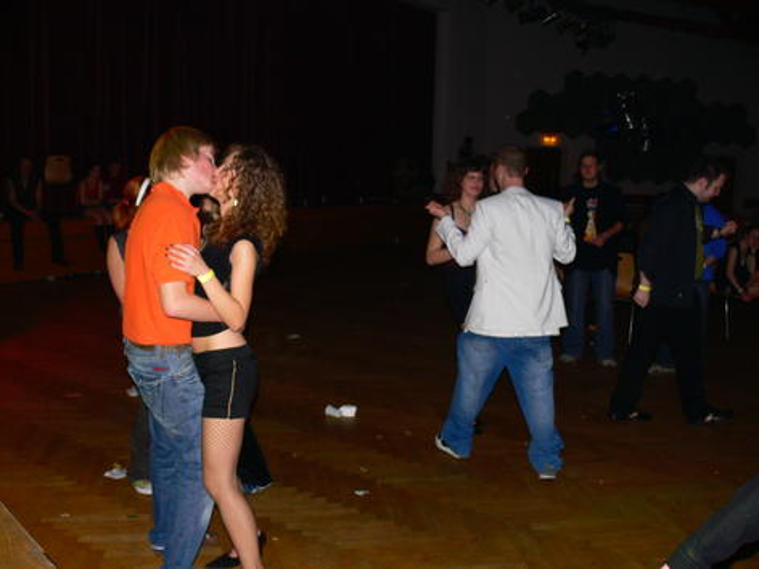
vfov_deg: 40.7
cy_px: 284
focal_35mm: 35
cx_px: 380
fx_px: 767
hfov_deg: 52.6
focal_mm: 7.4
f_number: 2.8
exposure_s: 1/30
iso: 100
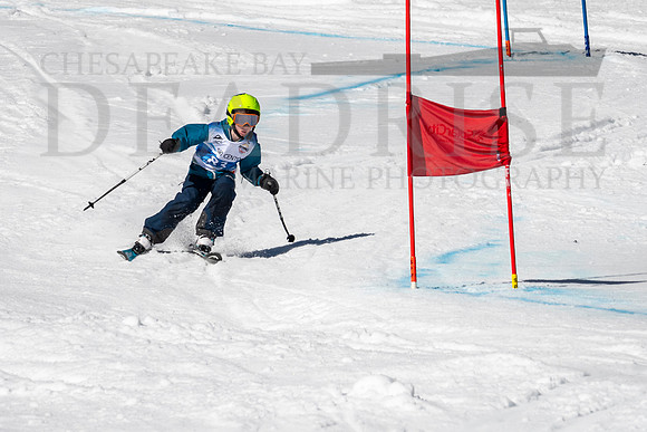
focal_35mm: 880
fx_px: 15824
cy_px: 175
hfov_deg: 2.3
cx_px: 274
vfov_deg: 1.6
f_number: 8
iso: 200
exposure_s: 1/2000
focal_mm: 400
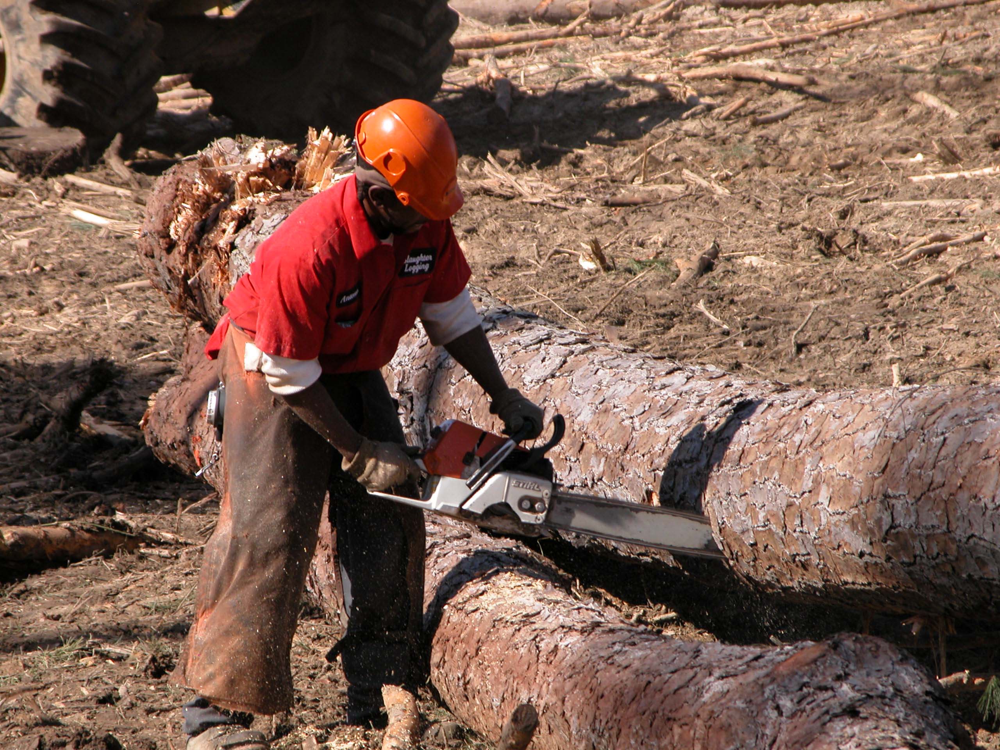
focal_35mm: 280
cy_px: 375
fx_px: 8089
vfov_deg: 5.3
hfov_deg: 7.1
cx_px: 500
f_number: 5.3
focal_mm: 71.2
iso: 100
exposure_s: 1/303
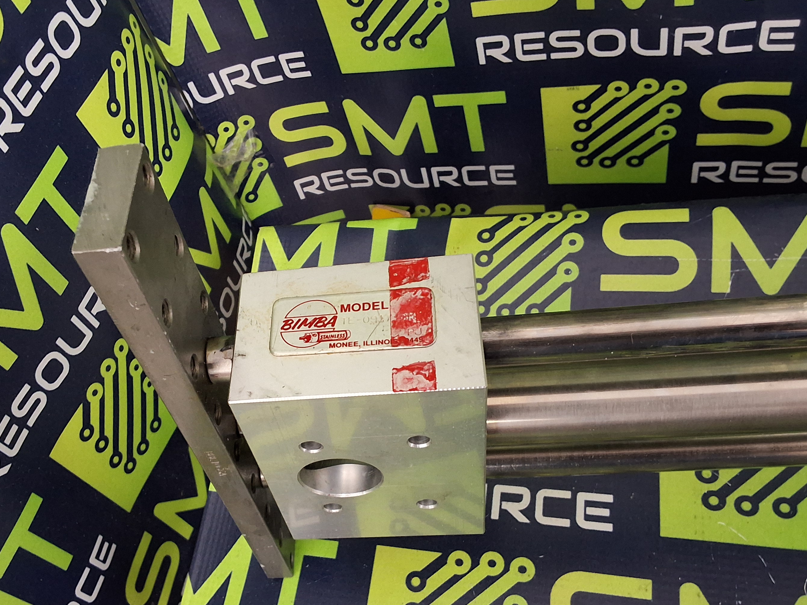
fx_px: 793
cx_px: 322
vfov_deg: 41.6
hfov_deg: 53.6
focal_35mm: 34
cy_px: 361
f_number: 1.9
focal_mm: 2.91
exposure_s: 1/24
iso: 320
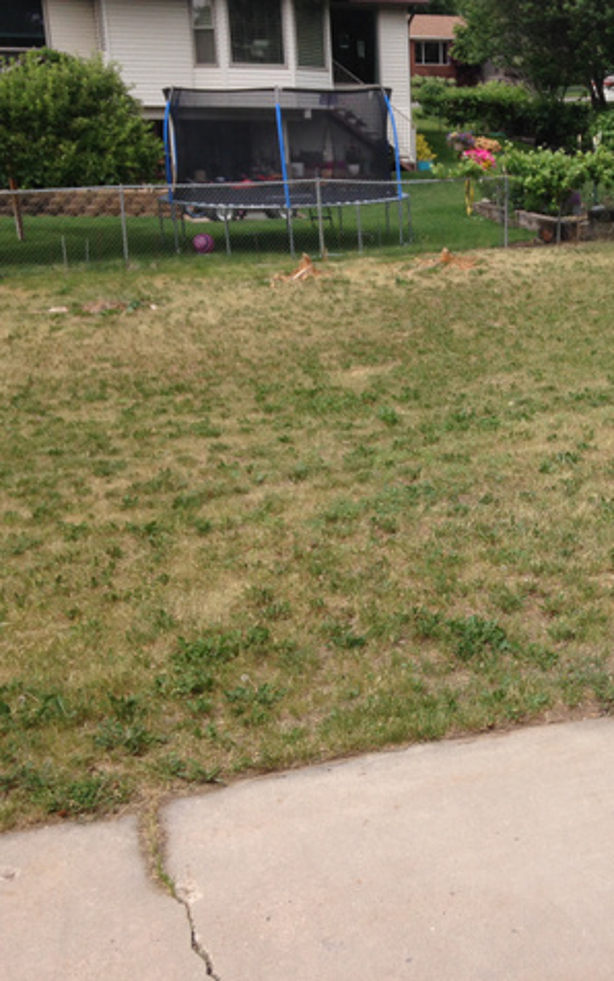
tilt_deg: -14.6
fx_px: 1257
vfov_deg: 42.6
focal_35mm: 47
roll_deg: +1.0
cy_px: 490
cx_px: 560
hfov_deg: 26.5
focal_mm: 4.12
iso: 50
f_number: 2.4
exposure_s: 1/968
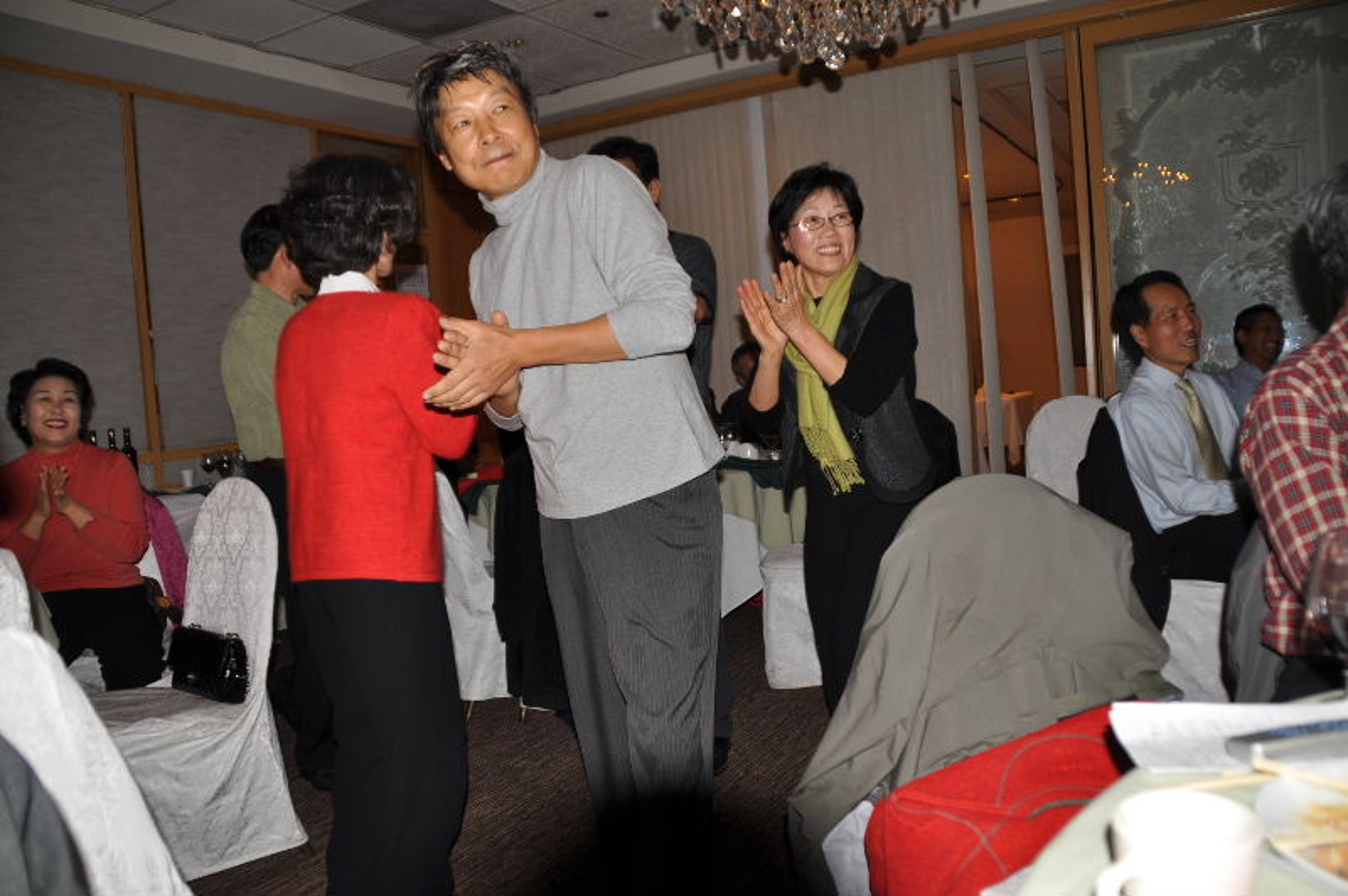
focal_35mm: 27
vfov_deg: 47.9
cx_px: 674
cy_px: 448
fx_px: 1010
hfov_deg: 67.4
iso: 200
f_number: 3.5
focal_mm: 18
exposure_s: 1/60
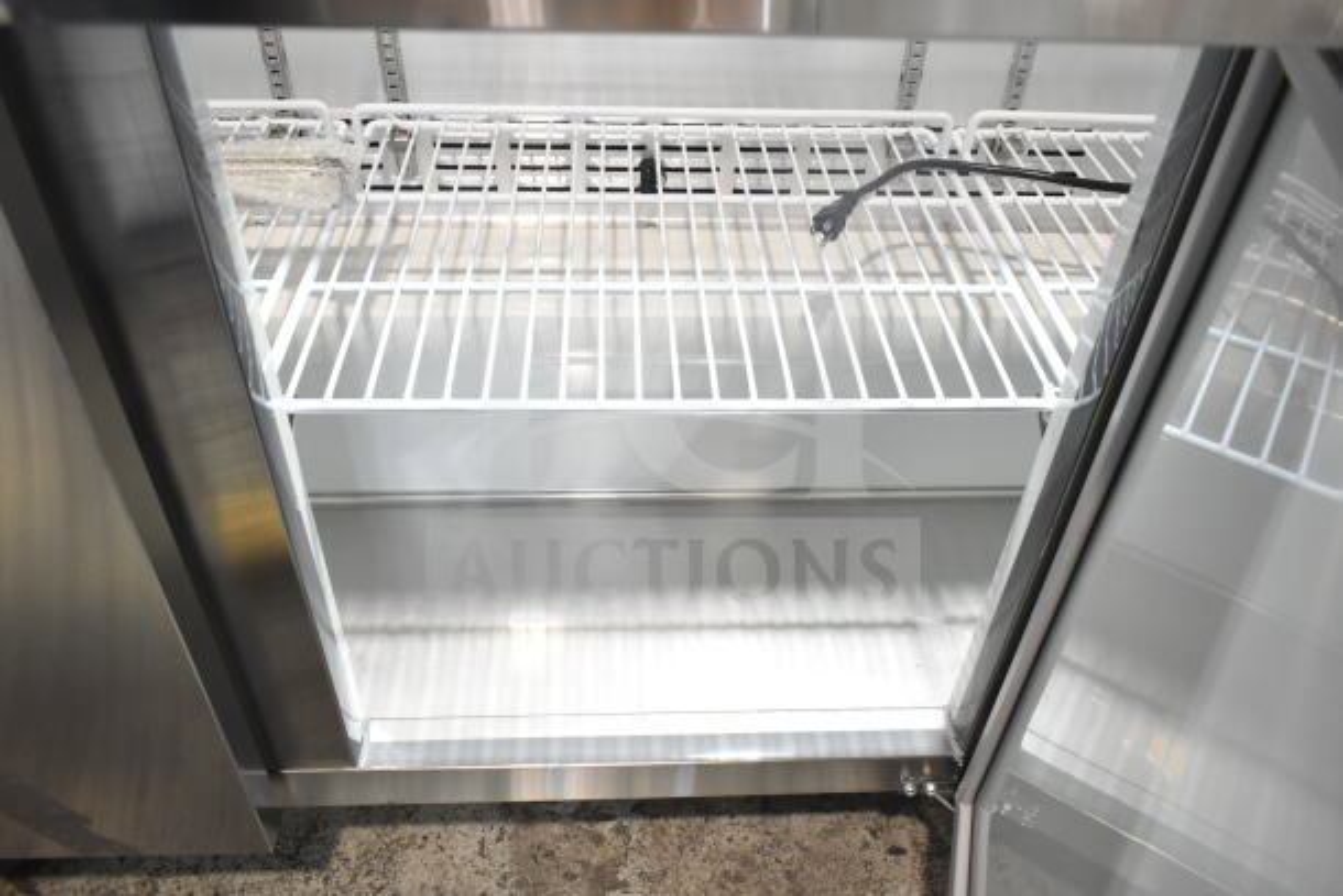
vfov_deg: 48.0
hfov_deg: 67.4
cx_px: 672
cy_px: 448
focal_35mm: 27
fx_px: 1007
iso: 1600
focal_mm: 18
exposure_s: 1/100
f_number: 5
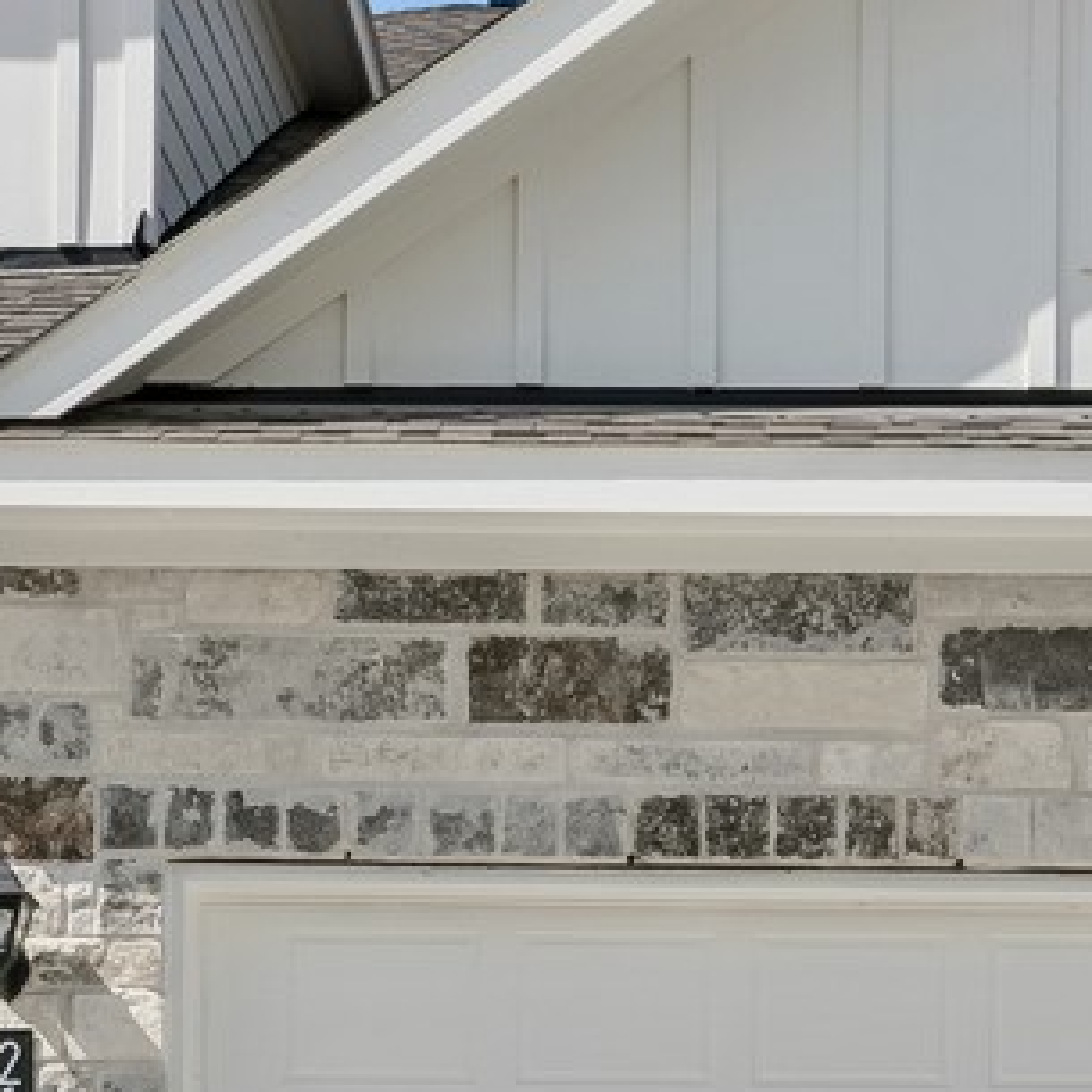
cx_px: 659
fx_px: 3462
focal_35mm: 97
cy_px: 1412
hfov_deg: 17.9
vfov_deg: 16.9
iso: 100
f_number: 9
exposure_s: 1/250
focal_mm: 17
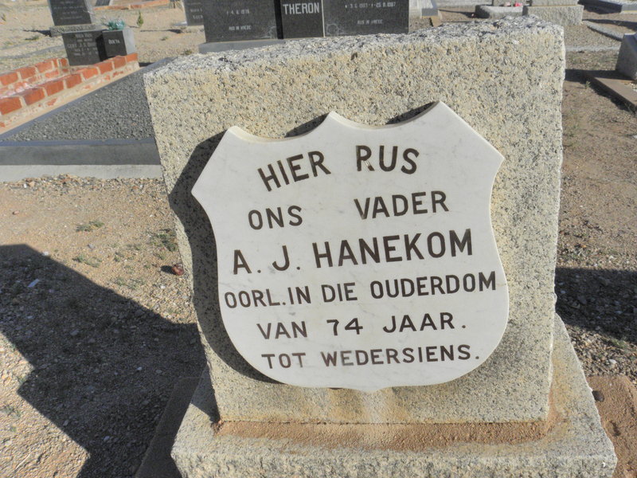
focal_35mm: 26
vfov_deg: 53.1
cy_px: 239
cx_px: 318
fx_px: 478
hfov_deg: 67.3
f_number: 6.3
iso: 200
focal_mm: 4.6
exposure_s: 1/1600
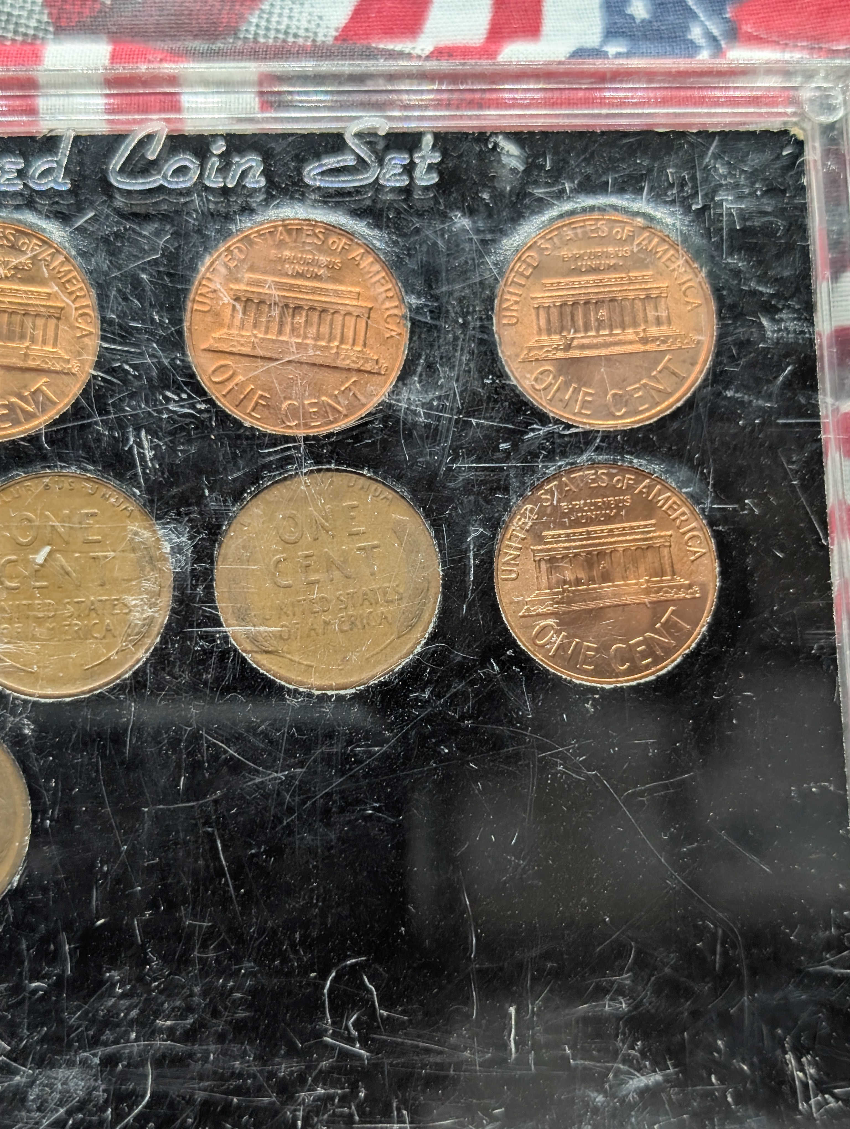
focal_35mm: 49
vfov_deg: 38.9
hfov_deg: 29.7
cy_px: 564
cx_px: 425
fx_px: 1600
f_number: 1.68
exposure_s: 1/189
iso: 157
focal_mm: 6.9
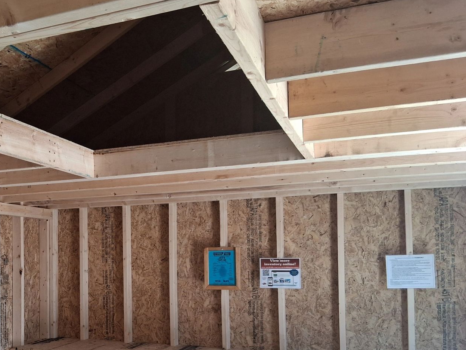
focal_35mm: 40
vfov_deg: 35.5
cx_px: 109
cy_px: 243
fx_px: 538
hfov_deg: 45.0
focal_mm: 3.98
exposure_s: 1/120
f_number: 1.8
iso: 160
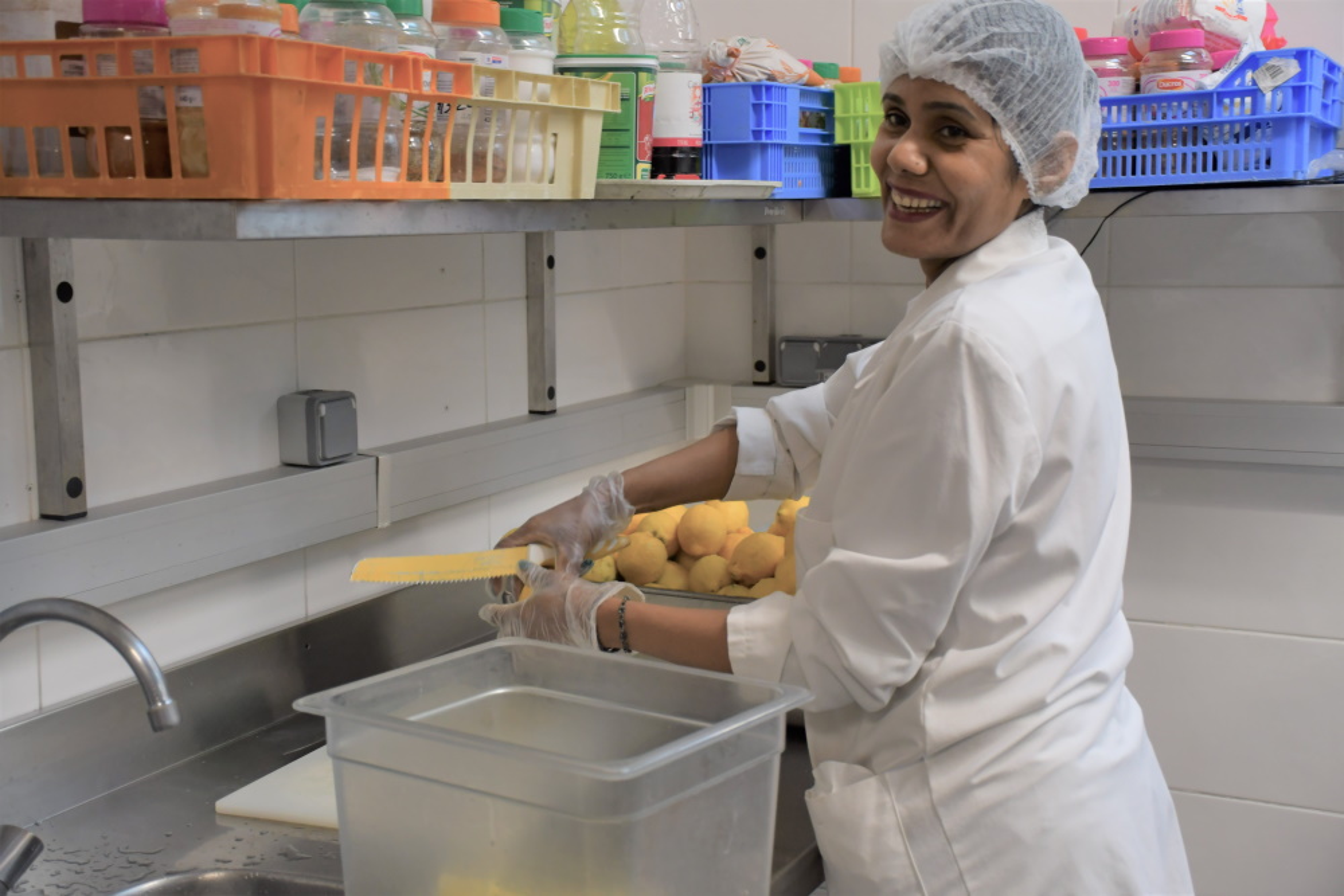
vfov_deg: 28.1
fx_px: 1792
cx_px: 672
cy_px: 448
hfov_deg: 41.1
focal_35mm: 48
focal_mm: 32
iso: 800
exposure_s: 1/160
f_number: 4
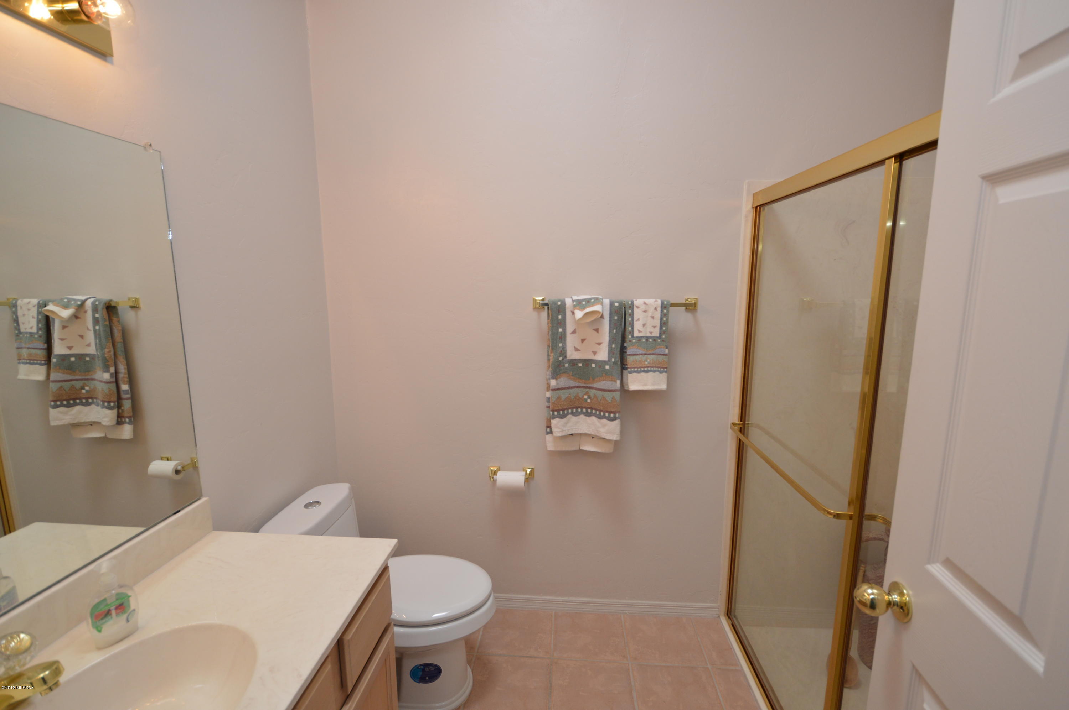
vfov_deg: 77.2
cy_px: 355
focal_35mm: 15
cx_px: 534
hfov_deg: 100.4
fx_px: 445
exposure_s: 1/60
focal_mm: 10
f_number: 4
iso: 400
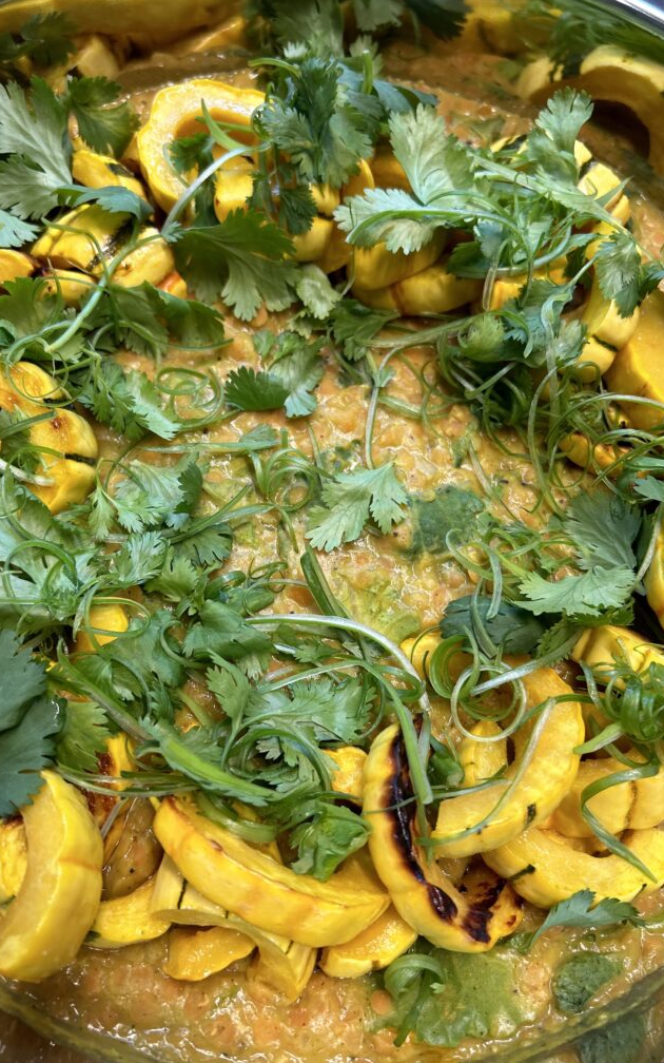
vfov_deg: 66.5
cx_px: 313
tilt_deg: -68.6
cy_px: 538
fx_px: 811
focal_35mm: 28
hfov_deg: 44.5
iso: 64
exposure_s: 1/120
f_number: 1.5
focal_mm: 5.7
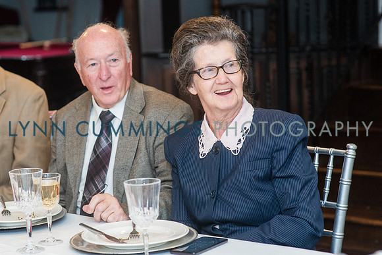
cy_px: 128
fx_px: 1148
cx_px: 139
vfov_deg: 12.7
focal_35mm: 108
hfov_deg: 18.9
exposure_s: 1/160
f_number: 3.2
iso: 1250
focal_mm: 85
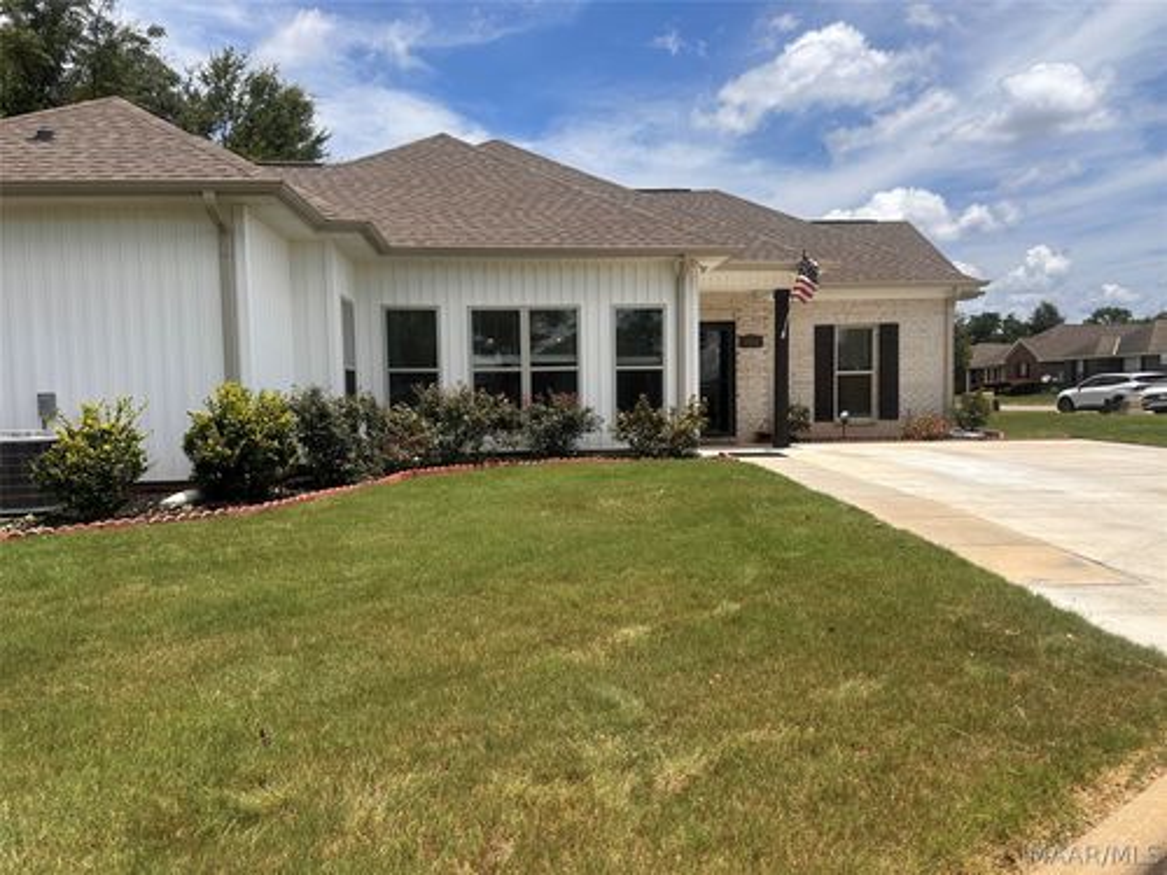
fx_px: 809
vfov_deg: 56.8
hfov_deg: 71.6
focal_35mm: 24
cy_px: 438
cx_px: 584
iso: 80
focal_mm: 6.86
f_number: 1.78
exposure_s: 1/5263
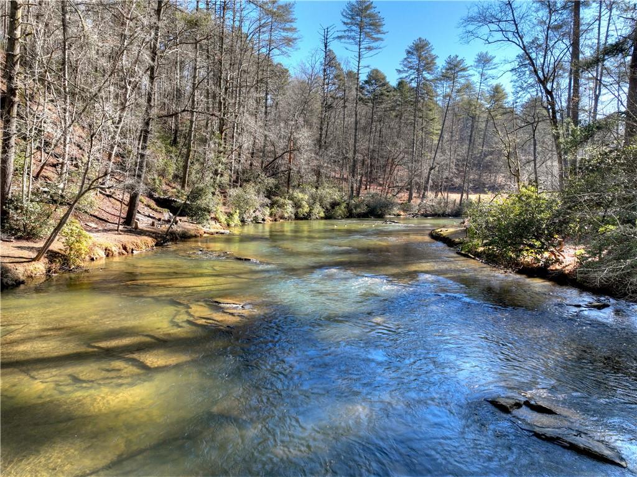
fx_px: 441
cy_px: 238
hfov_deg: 71.6
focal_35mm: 24
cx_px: 318
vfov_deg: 56.8
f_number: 2.8
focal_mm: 12.3
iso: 170
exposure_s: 1/1600
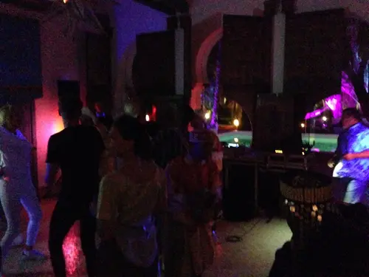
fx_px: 352
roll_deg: -0.1
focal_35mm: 33
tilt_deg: -4.8
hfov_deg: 55.4
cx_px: 184
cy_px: 138
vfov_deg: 42.9
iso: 3200
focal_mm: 4.12
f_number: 2.4
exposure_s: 1/15
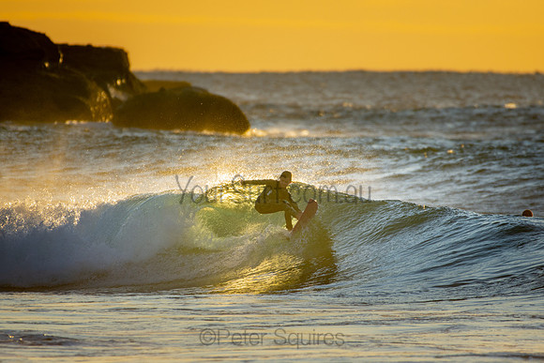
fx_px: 11693
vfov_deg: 1.8
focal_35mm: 774
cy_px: 182
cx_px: 272
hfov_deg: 2.7
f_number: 5.6
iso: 400
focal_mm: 500
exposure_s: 1/1250
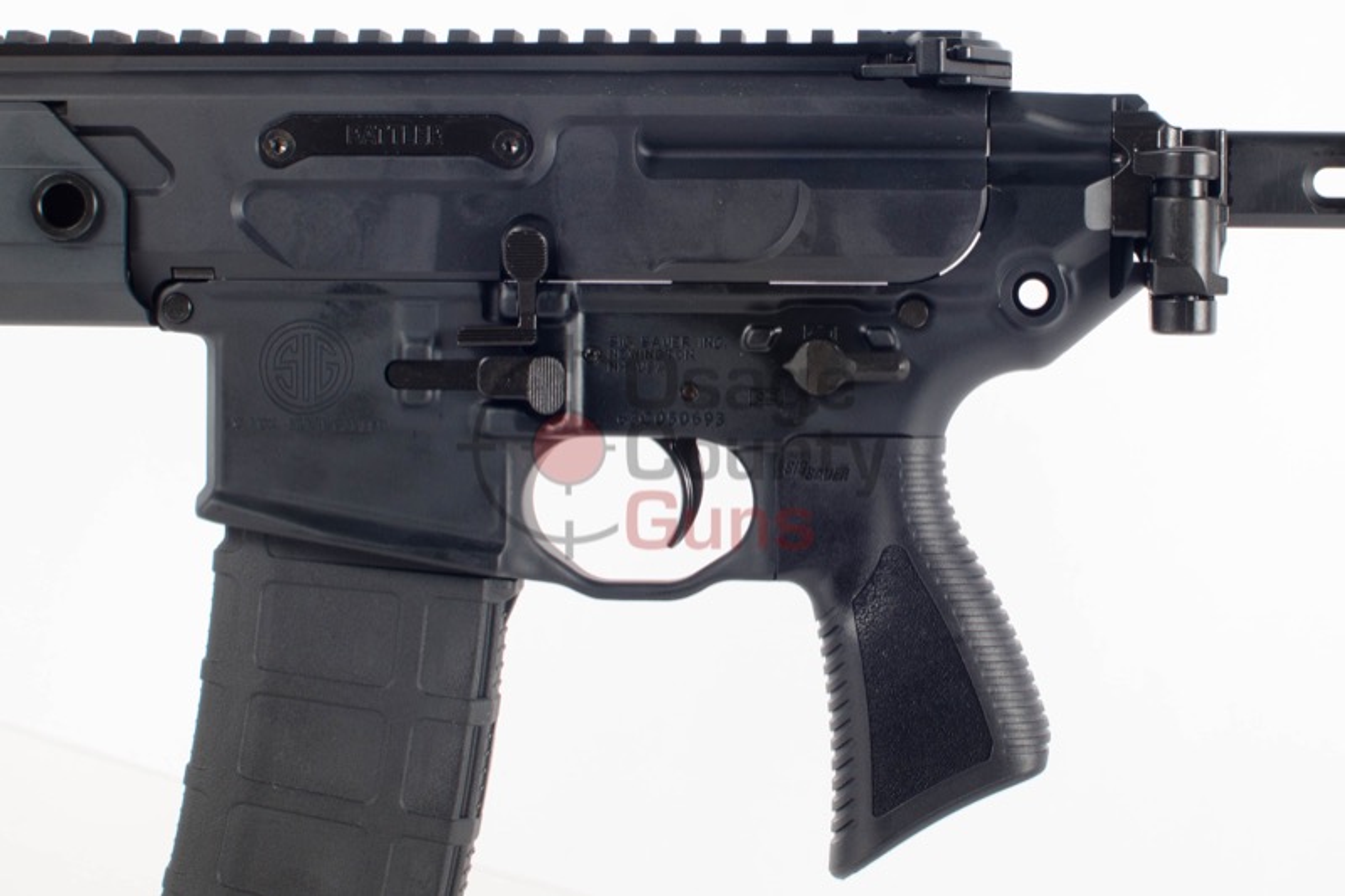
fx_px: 1961
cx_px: 672
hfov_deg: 37.9
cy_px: 448
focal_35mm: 52
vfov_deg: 25.7
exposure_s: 1/200
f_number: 8
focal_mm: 35
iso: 200
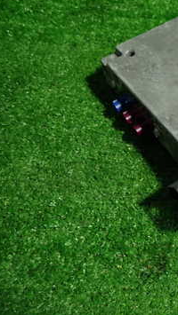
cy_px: 122
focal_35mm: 46
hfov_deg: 21.9
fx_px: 386
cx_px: 262
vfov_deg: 44.3
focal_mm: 4.5
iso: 200
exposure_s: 1/40
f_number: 2
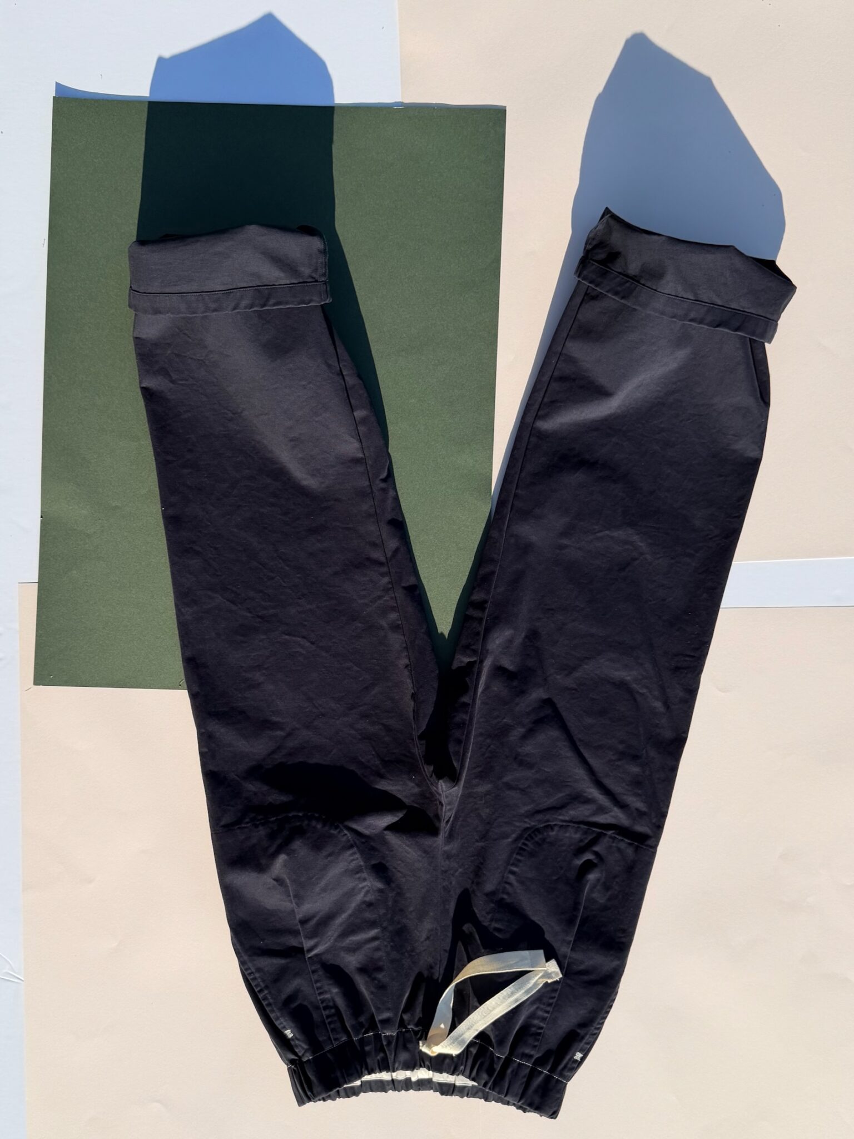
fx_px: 789
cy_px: 570
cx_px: 427
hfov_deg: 56.8
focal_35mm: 24
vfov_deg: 71.6
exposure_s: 1/5714
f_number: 1.78
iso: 80
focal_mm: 6.76
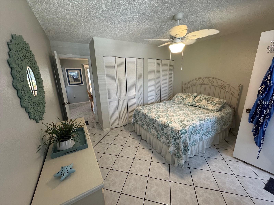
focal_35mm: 14
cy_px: 102
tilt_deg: -13.9
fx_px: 111
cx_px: 137
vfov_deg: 85.7
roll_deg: +2.0
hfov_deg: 102.1
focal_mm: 2.22
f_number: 2.2
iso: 320
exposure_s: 1/60
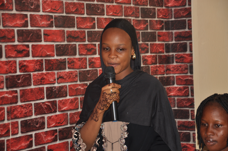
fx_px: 759
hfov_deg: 17.1
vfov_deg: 11.4
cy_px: 76
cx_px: 114
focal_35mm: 120
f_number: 5.3
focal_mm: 80
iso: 200
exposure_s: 1/60
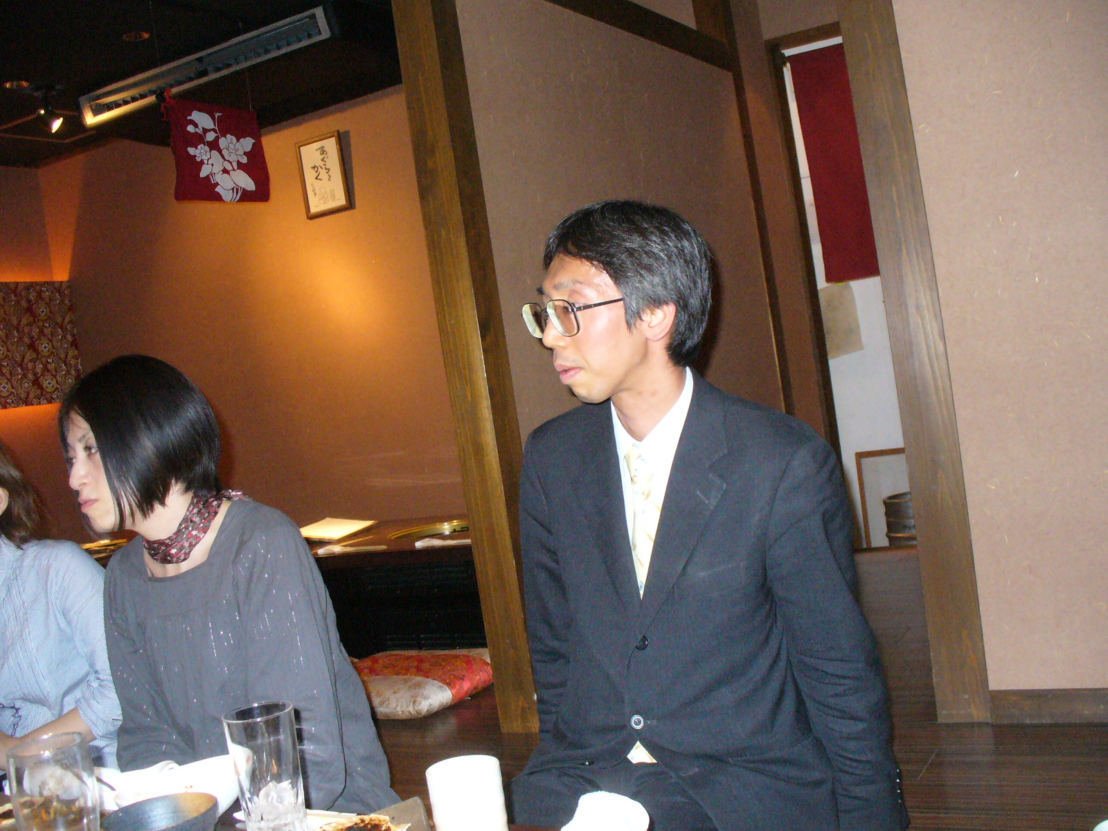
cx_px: 554
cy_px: 416
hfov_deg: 50.1
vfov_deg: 38.7
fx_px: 1184
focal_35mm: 37
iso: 400
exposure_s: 1/60
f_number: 2.8
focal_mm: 6.1
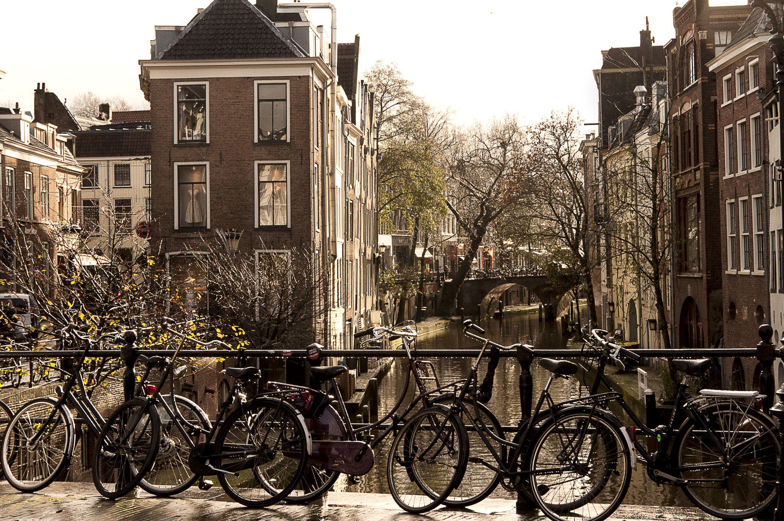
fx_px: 946
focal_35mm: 44
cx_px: 392
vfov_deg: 30.8
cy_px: 260
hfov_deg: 45.0
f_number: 11
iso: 800
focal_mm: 29
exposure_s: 1/500
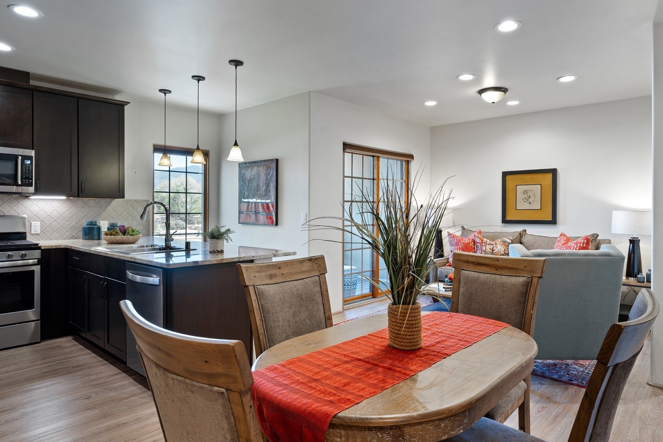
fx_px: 405
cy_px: 219
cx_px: 374
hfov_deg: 78.2
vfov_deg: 57.2
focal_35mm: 22
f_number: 8
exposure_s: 1.3
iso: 100
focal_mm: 16
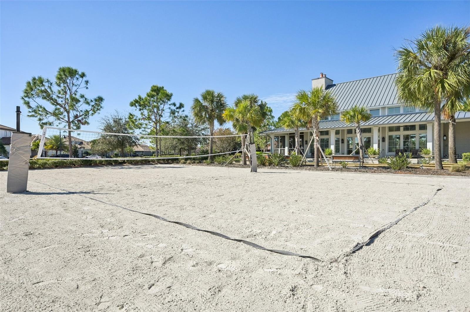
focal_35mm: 20
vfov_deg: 61.8
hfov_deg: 84.0
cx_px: 235
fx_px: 261
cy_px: 156
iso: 400
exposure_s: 1/2000
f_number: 8
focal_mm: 20
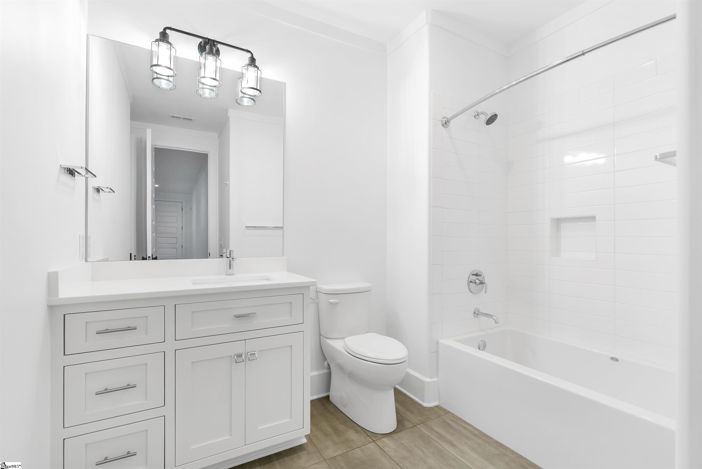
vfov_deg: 73.8
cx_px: 351
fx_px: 312
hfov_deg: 96.7
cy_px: 234
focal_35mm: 16
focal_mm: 16
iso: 100
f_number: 8
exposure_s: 1/2.5
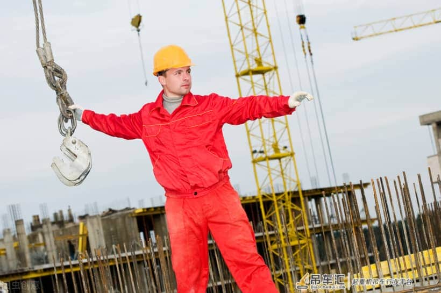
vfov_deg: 13.0
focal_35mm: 105
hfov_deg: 19.5
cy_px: 146
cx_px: 220
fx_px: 1285
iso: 200
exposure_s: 1/160
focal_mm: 70
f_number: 5
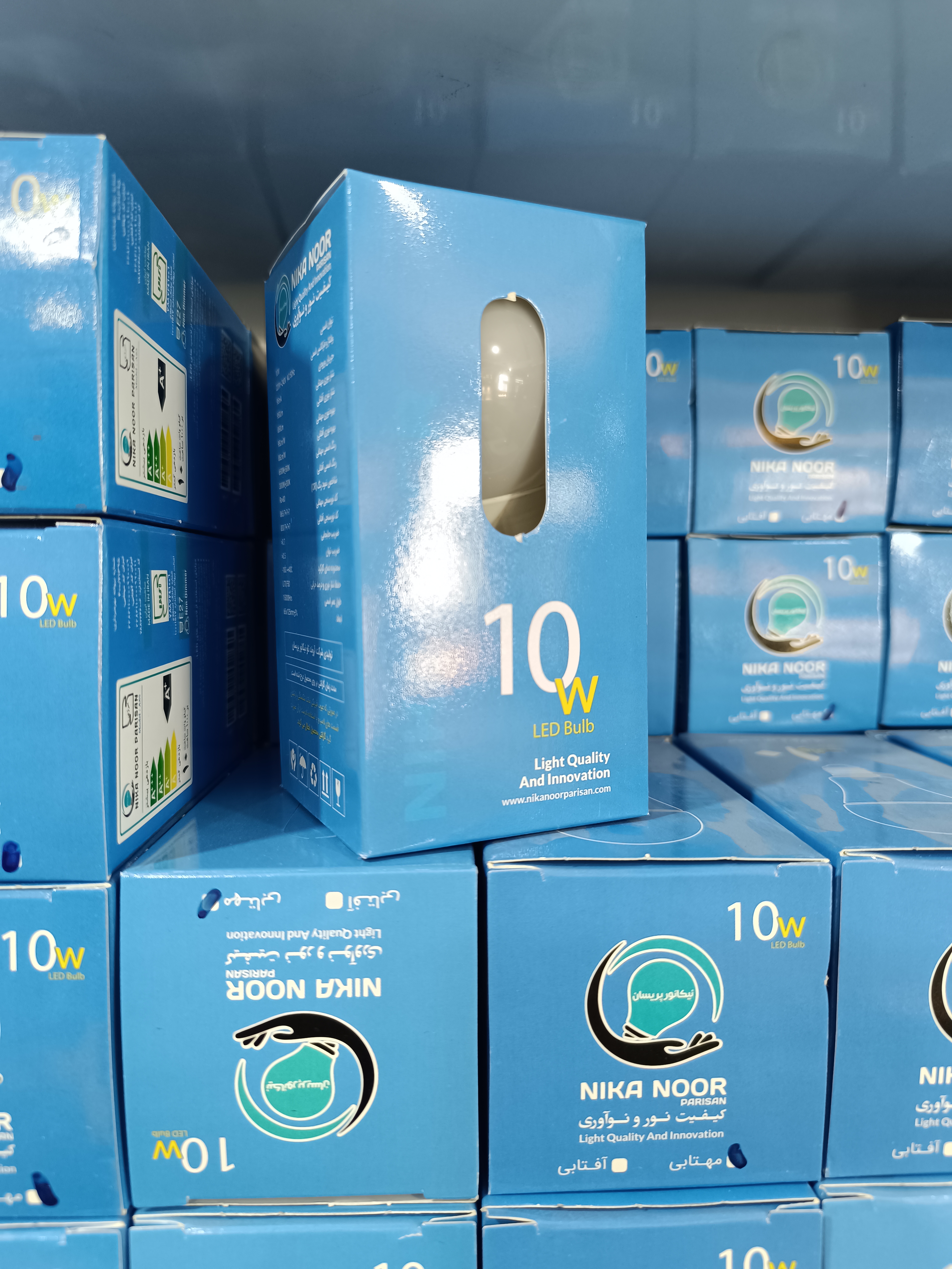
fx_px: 880
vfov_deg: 71.6
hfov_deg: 56.8
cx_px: 476
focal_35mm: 24
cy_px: 634
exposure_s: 1/60
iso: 623
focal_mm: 6.14
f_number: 1.65
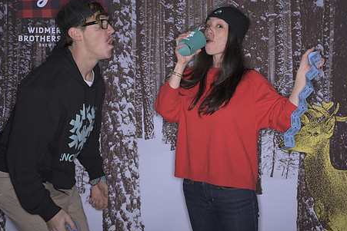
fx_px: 434
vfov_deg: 29.8
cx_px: 208
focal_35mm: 45
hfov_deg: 43.4
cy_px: 87
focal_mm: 35
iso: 64
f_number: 11
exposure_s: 1/250
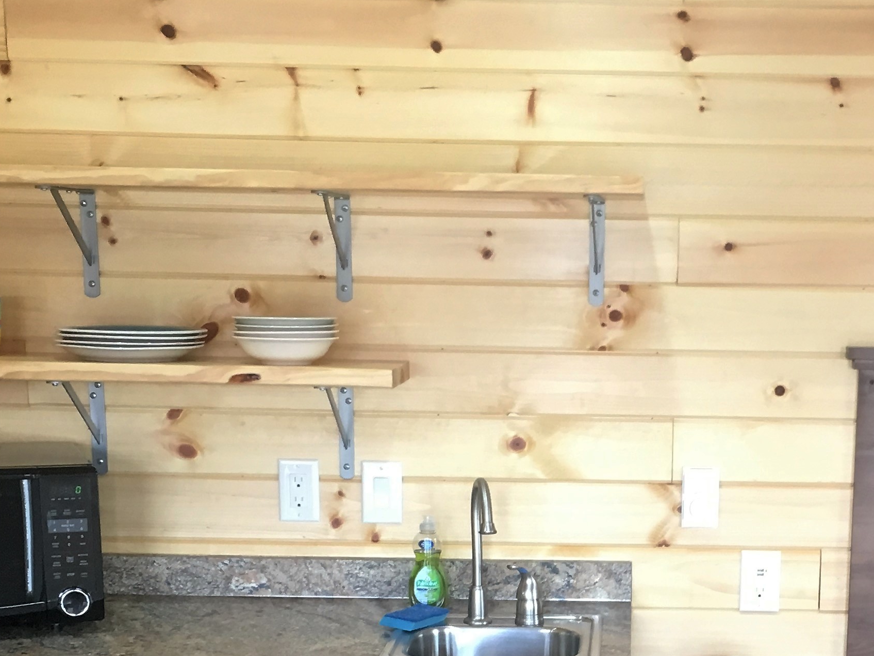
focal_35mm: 69
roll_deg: -0.7
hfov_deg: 27.8
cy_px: 646
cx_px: 653
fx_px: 1742
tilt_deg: -16.2
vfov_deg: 20.7
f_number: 2.2
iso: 100
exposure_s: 1/30
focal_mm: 4.15
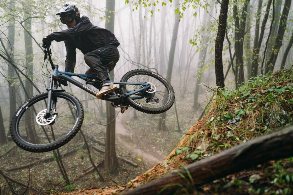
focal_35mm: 40
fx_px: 326
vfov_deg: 33.4
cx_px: 146
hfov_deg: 48.5
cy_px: 98
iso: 1600
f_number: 1.8
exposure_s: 1/1600
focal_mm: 40
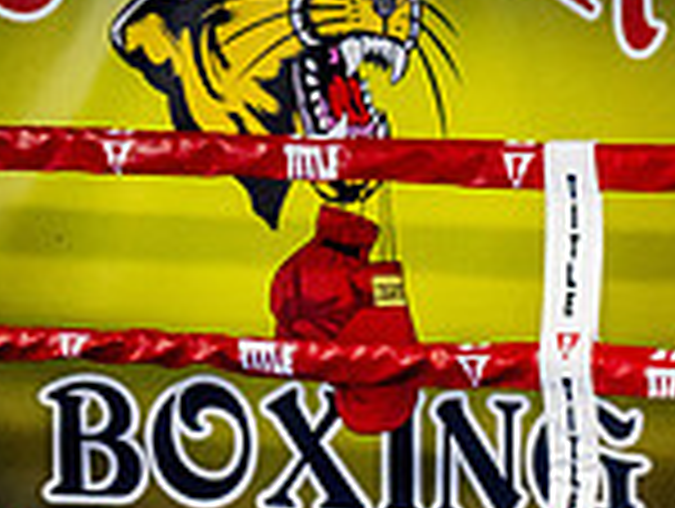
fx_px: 3769
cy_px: 474
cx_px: 1053
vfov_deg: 7.7
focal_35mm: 193
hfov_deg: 9.9
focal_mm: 35
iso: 5000
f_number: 2.8
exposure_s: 1/800
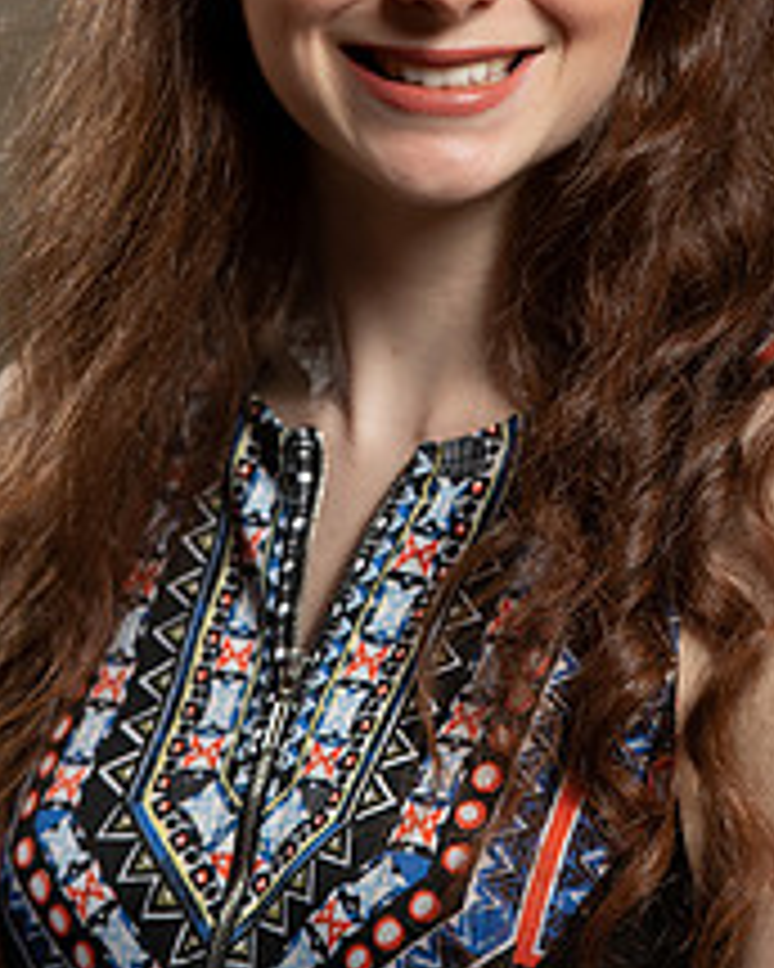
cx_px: 418
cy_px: 153
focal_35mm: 324
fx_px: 9278
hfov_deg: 4.8
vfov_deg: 6.0
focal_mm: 165
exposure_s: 1/160
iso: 500
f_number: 5
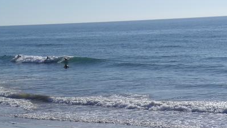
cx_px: 111
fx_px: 746
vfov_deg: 9.8
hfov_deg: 17.3
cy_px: 61
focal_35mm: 124
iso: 50
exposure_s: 1/350
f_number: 8
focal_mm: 12.8
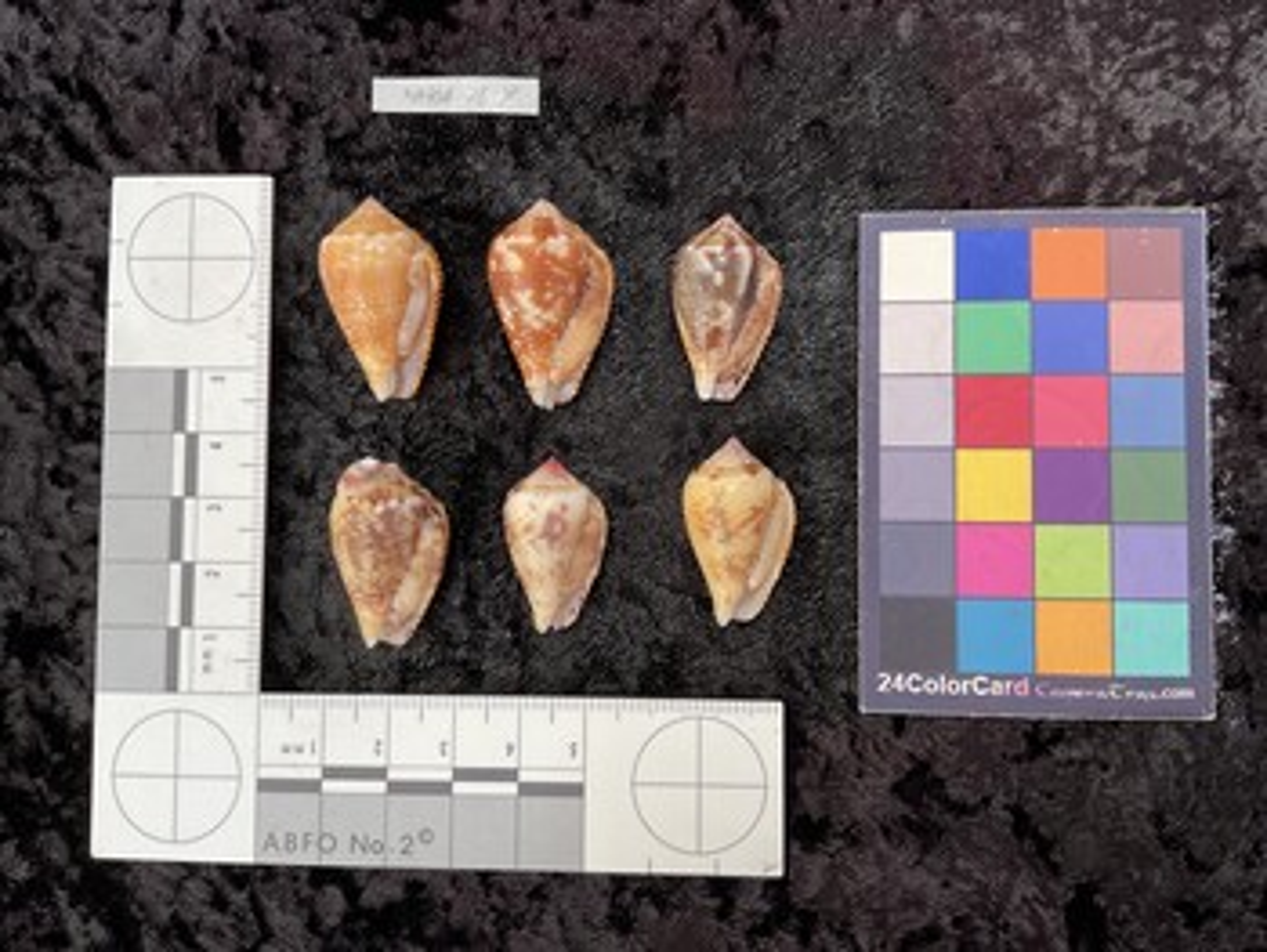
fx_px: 1062
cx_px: 634
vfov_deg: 48.3
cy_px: 476
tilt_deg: -87.5
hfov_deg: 61.6
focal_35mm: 29
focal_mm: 3
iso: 50
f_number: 1.8
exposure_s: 1/120
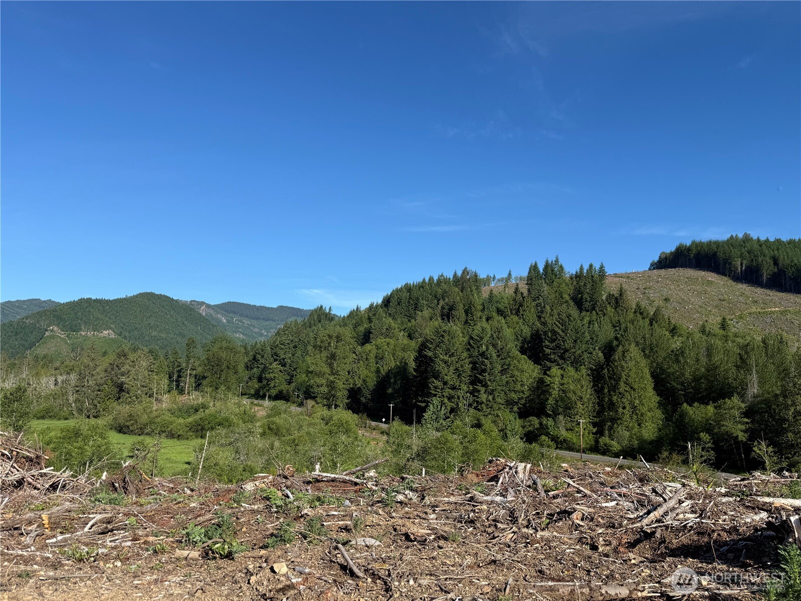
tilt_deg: +8.4
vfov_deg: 56.8
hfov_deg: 71.6
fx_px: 555
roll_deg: -2.0
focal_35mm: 24
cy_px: 300
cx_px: 400
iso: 80
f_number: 1.78
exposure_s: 1/3953
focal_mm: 6.76
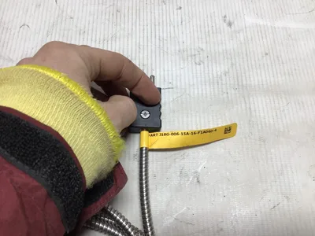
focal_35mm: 31
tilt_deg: -67.3
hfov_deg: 58.4
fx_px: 282
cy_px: 118
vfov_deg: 45.4
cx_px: 158
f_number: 2.4
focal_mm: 3.3
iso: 25
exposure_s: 1/120
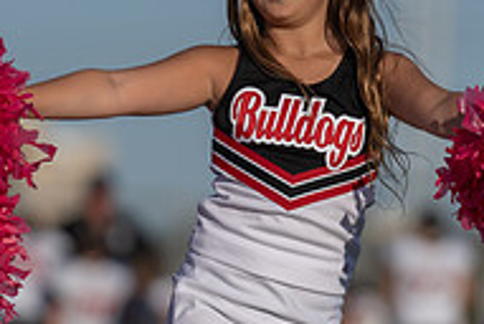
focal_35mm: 607
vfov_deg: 2.3
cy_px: 254
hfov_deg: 3.4
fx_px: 8173
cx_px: 228
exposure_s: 1/4000
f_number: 2.8
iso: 100
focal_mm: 200
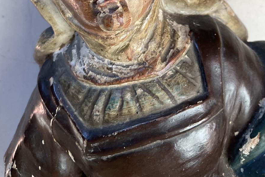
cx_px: 133
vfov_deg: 30.4
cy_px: 2
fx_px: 302
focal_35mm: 41
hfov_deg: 47.4
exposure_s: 1/60
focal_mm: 3
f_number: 1.8
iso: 50
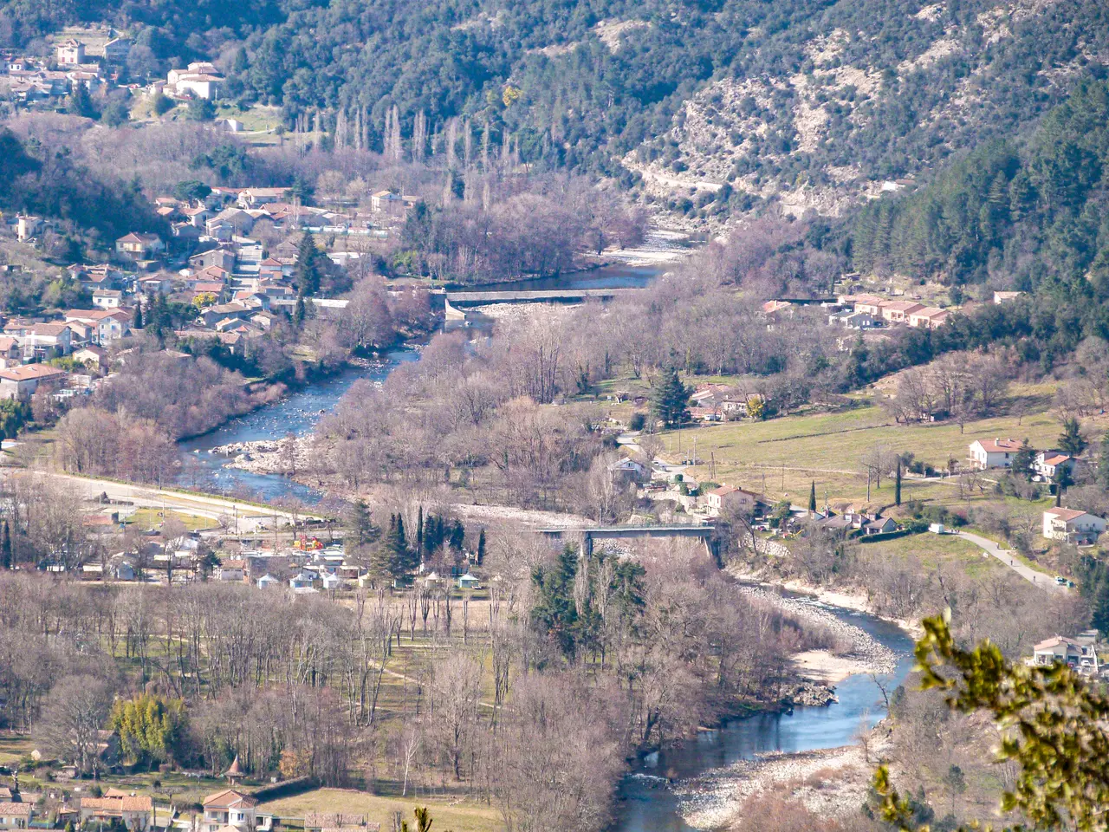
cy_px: 416
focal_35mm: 278
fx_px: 8906
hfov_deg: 7.1
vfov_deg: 5.3
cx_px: 554
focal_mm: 50
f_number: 4
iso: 125
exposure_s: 1/500
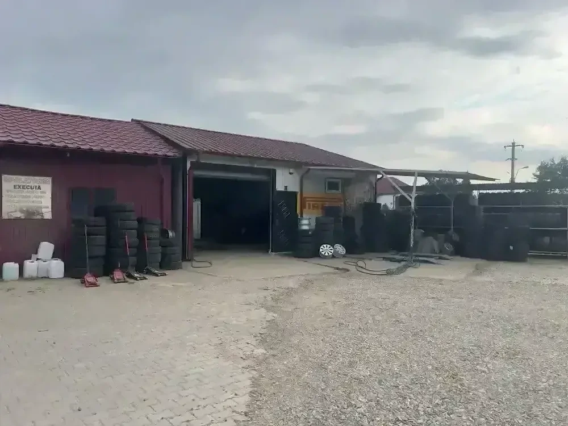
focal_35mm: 26
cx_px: 284
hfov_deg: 67.3
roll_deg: -0.2
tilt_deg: -1.5
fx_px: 427
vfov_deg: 53.1
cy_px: 213
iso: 50
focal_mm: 5.7
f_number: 1.5
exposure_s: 1/3831
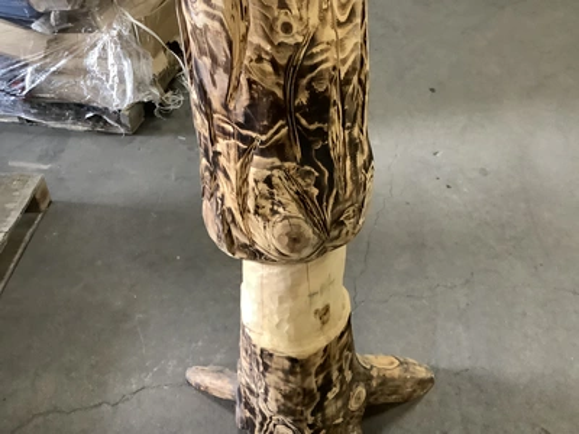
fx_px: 519
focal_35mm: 31
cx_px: 290
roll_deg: +1.0
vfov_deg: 45.4
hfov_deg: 58.4
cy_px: 217
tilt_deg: -39.7
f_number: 2.4
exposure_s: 1/40
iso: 320
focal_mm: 3.3
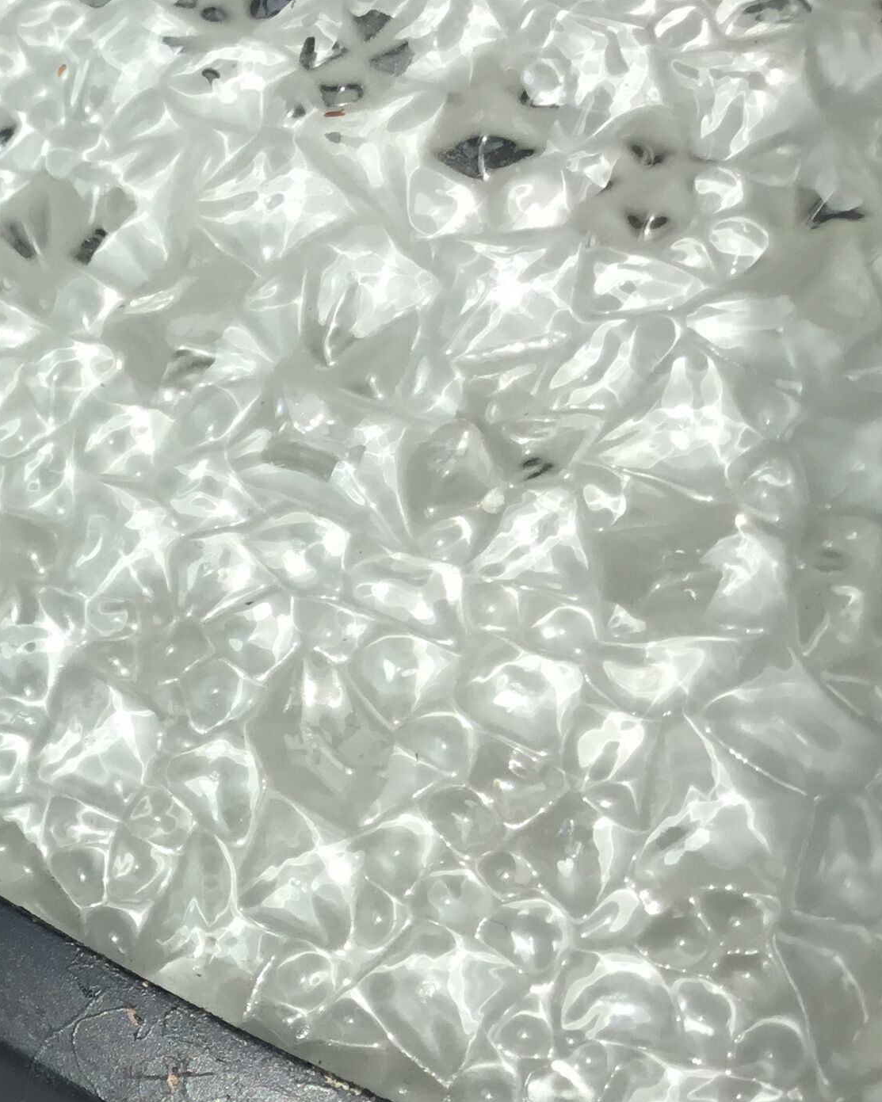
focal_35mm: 71
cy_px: 913
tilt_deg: -47.3
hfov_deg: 19.2
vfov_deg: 26.2
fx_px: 2316
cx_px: -397
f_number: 2.4
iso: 25
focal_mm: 3.3
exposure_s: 1/367
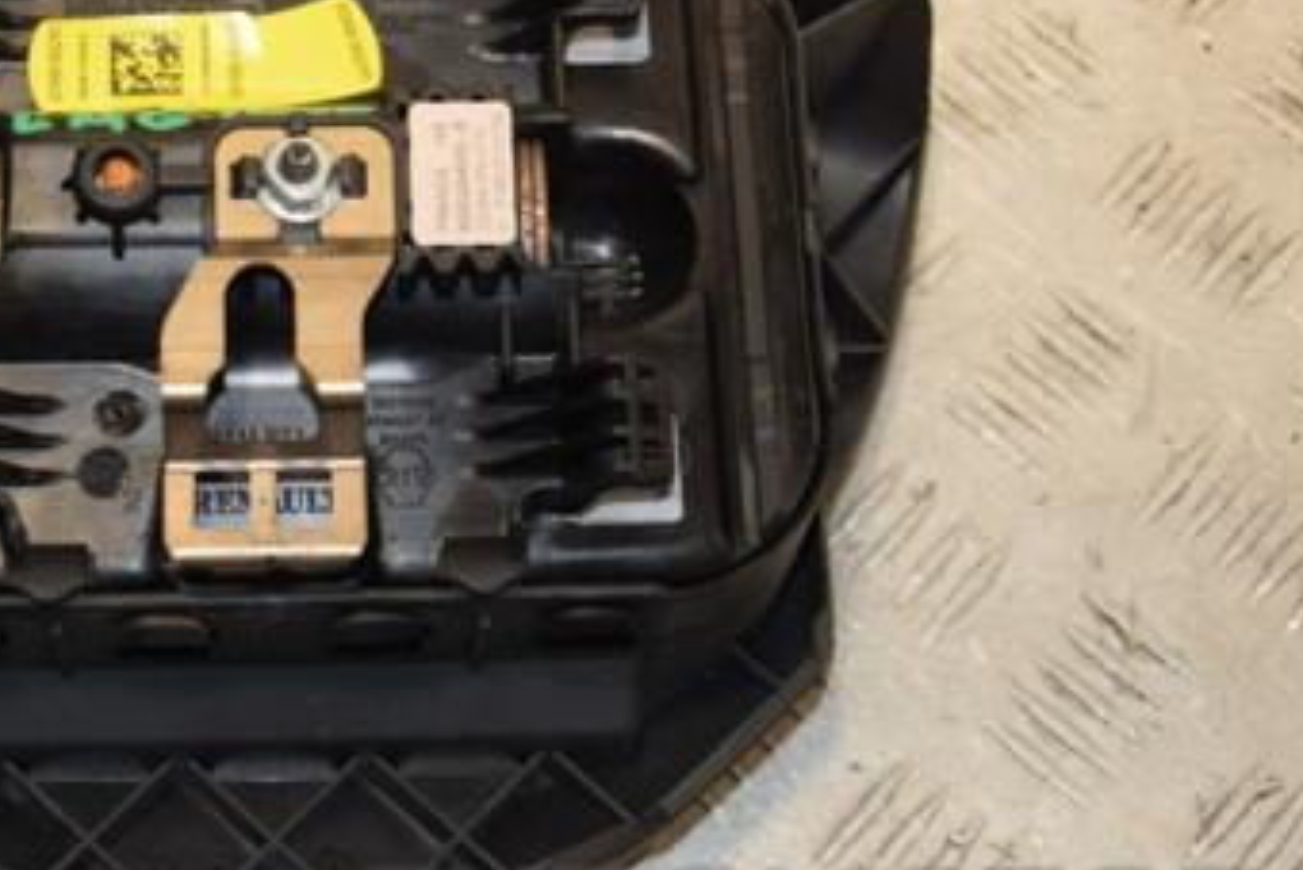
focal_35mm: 90
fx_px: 3259
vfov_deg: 15.2
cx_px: 291
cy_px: 414
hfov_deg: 22.4
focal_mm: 34
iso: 800
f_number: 6.3
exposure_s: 1/200
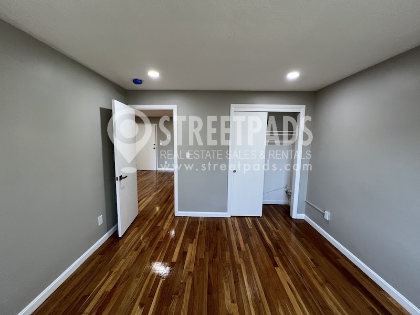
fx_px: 158
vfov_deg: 89.9
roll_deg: -0.6
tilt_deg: -5.3
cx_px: 210
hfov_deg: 106.2
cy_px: 158
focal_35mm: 13
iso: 160
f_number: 1.8
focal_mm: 1.57
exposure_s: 1/120
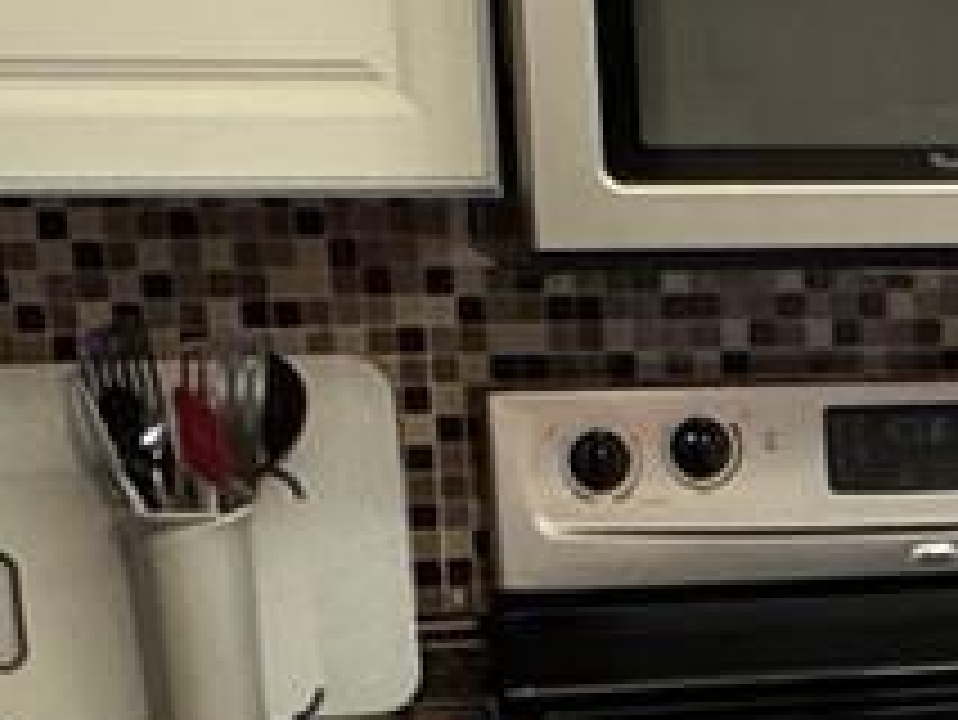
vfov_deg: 13.5
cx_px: 1259
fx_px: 2908
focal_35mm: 105
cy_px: 963
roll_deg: -0.6
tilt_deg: -17.7
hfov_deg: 17.5
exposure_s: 1/60
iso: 500
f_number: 2.2
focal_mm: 2.22
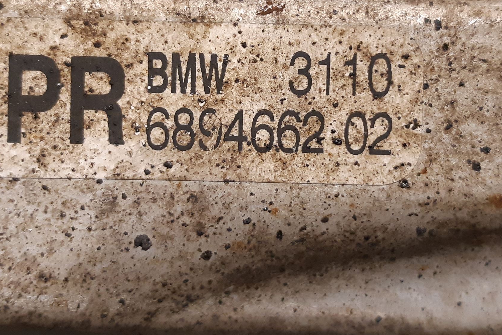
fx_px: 460
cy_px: 120
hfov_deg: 57.2
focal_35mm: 33
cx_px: 256
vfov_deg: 39.6
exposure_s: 1/50
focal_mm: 3.93
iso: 250
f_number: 1.7
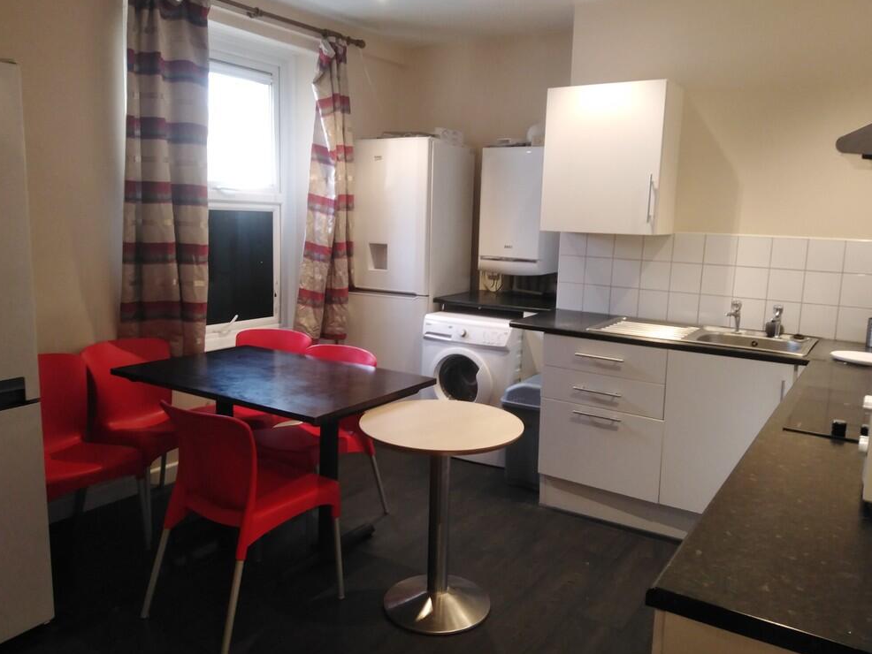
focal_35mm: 27
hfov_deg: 65.3
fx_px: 680
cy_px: 318
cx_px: 447
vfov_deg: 51.4
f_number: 1.8
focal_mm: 3.59
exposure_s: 1/30
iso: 246
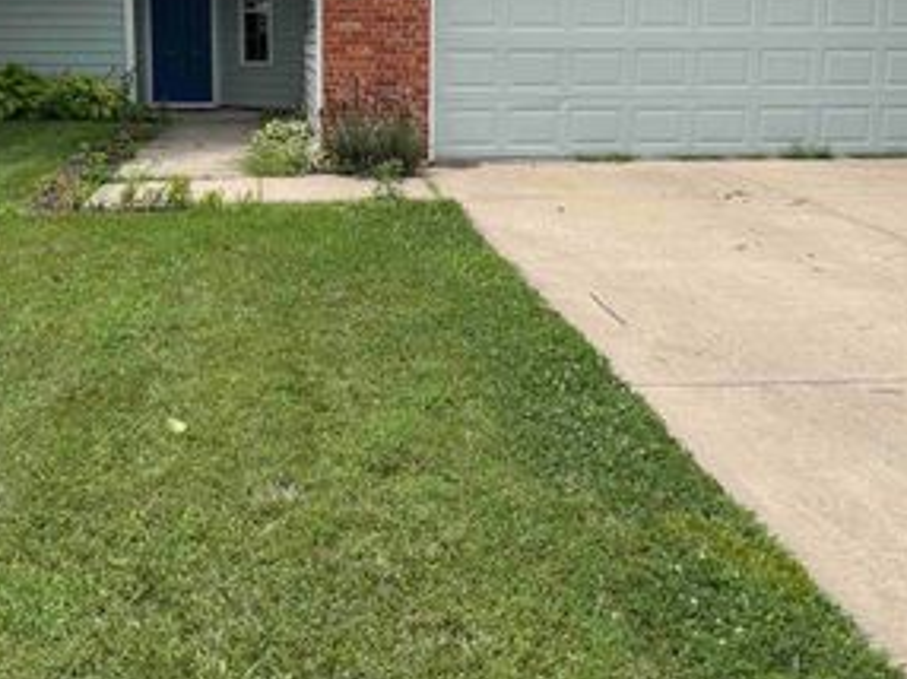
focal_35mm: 42
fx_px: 1100
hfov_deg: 44.7
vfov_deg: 33.3
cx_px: 393
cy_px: 138
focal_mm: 6.76
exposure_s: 1/4167
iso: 80
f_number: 1.78
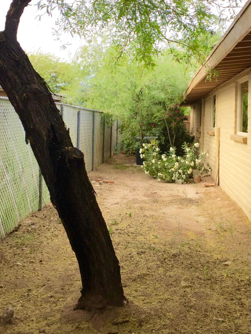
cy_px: 135
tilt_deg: -1.5
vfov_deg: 38.1
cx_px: 145
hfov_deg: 29.0
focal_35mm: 50
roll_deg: -1.3
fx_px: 484
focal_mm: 4.15
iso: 32
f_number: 2.2
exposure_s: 1/455
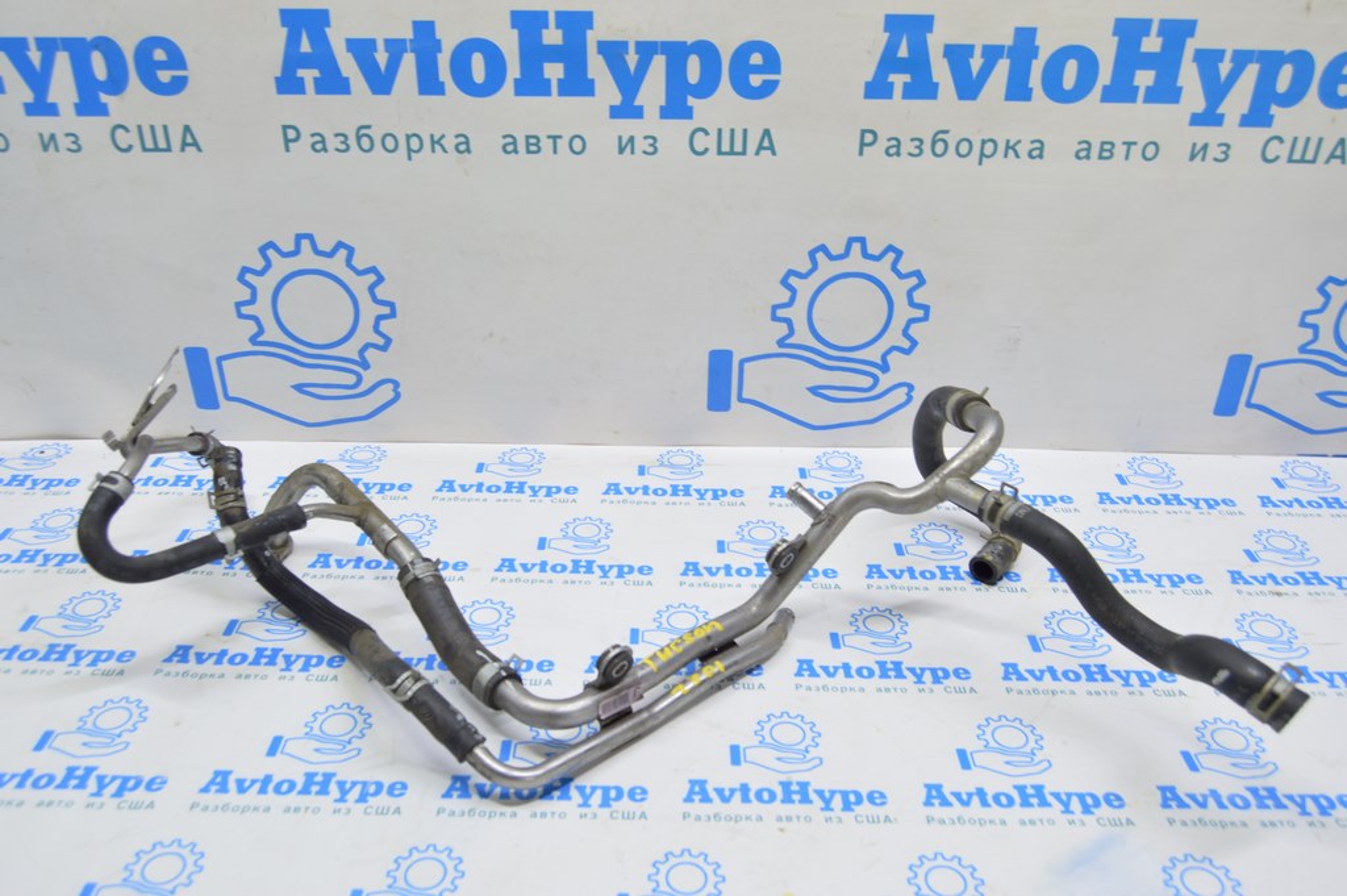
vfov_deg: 43.5
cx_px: 674
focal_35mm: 30
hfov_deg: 62.0
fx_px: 1122
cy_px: 448
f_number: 5.6
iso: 400
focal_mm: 20
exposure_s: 1/20
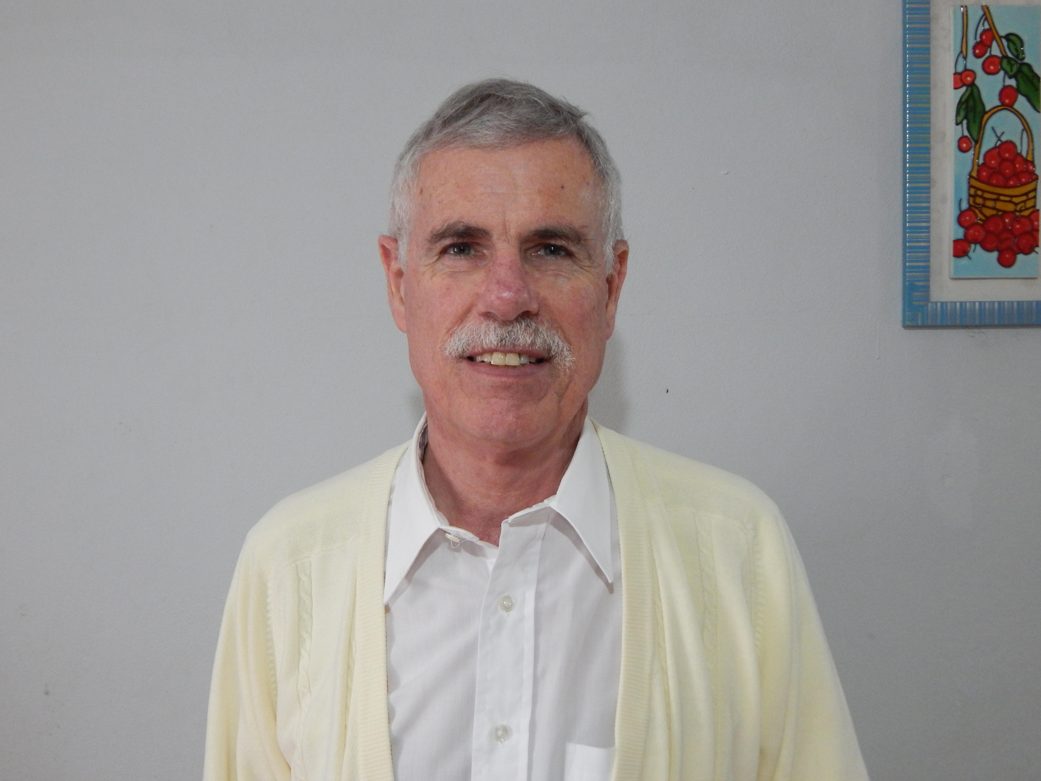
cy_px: 390
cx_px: 520
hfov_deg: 54.0
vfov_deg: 41.8
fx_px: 1022
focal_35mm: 34
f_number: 3.3
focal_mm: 6.1
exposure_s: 1/20
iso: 400
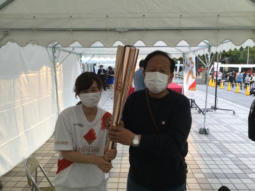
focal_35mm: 31
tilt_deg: -7.5
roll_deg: -0.3
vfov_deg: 45.4
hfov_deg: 58.4
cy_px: 96
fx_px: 228
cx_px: 128
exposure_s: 1/30
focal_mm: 3.3
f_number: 2.4
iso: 64
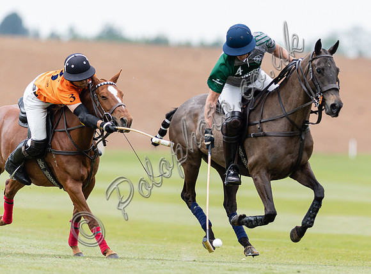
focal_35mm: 571
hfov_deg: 3.5
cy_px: 142
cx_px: 242
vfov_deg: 2.6
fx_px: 6084
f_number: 2.8
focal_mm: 300
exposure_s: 1/1600
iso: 250
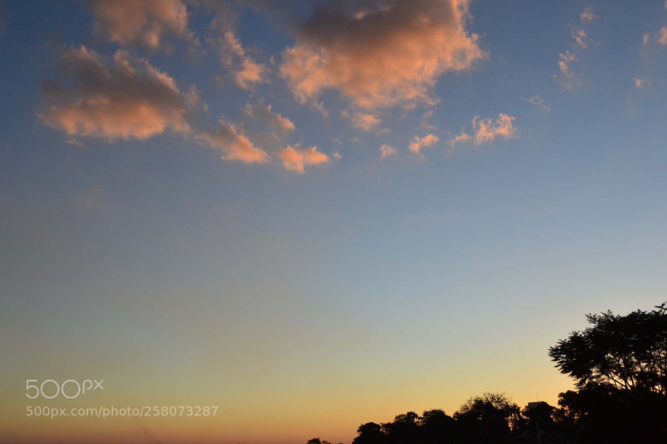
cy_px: 222
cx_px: 334
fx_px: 666
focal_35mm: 36
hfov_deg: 53.2
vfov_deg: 36.8
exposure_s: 1/250
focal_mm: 24
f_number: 10
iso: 400
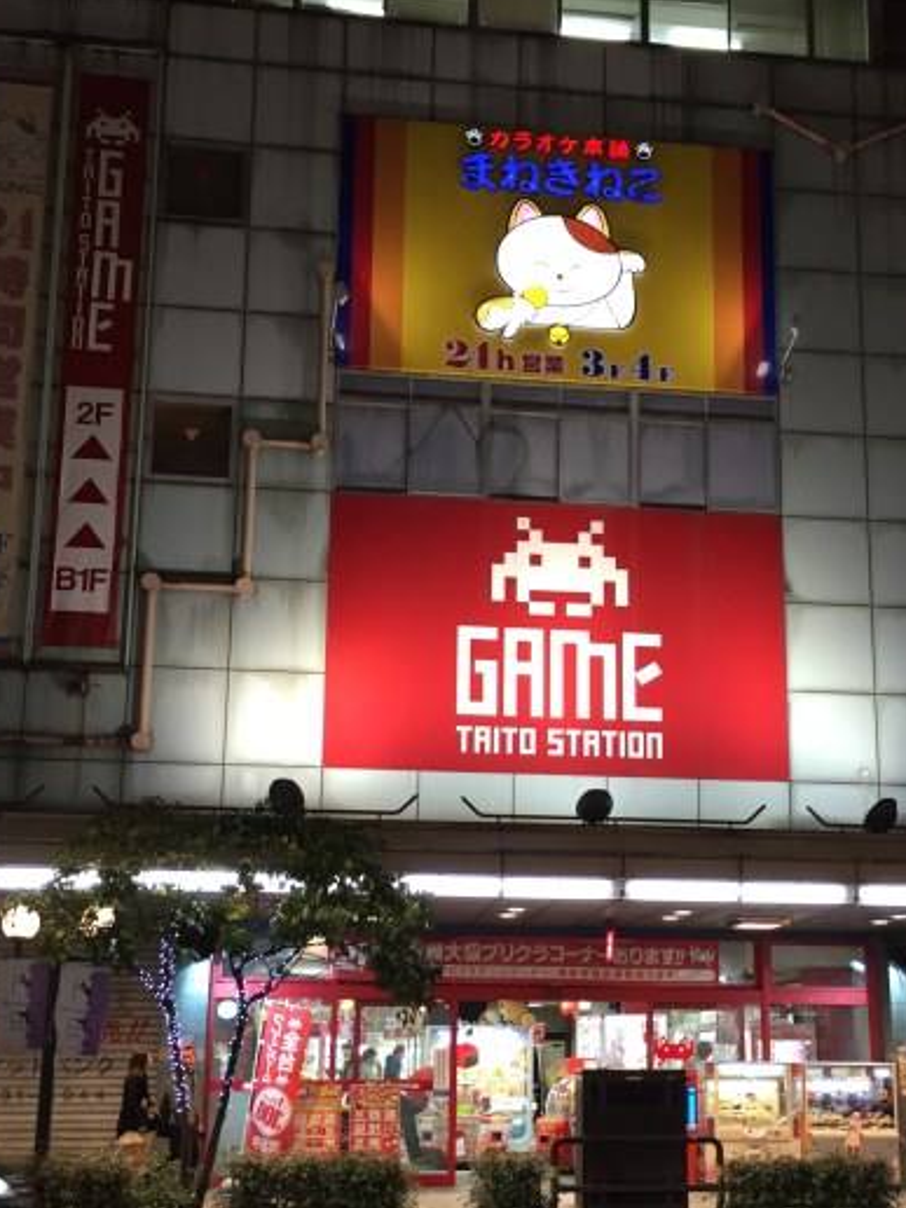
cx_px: 531
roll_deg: -0.7
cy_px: 693
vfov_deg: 42.0
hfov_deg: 32.1
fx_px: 1570
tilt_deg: +12.8
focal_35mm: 45
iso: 80
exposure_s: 1/30
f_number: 2.2
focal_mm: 4.15
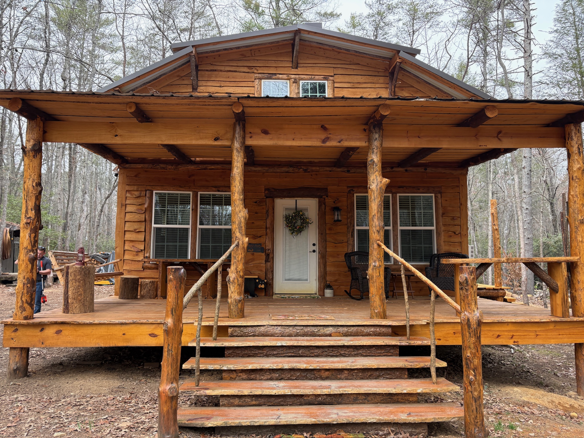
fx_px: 439
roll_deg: -1.1
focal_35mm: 26
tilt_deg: +6.4
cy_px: 219
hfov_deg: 67.3
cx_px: 292
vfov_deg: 53.1
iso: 64
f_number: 1.6
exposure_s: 1/289
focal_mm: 5.96
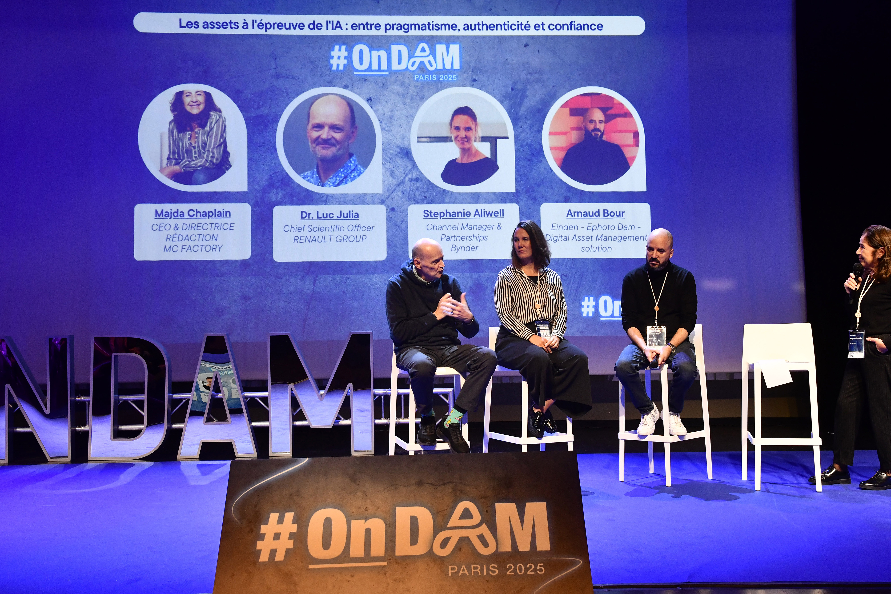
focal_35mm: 39
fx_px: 965
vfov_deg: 34.2
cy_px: 297
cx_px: 446
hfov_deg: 49.6
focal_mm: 26
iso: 1600
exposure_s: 1/60
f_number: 6.3
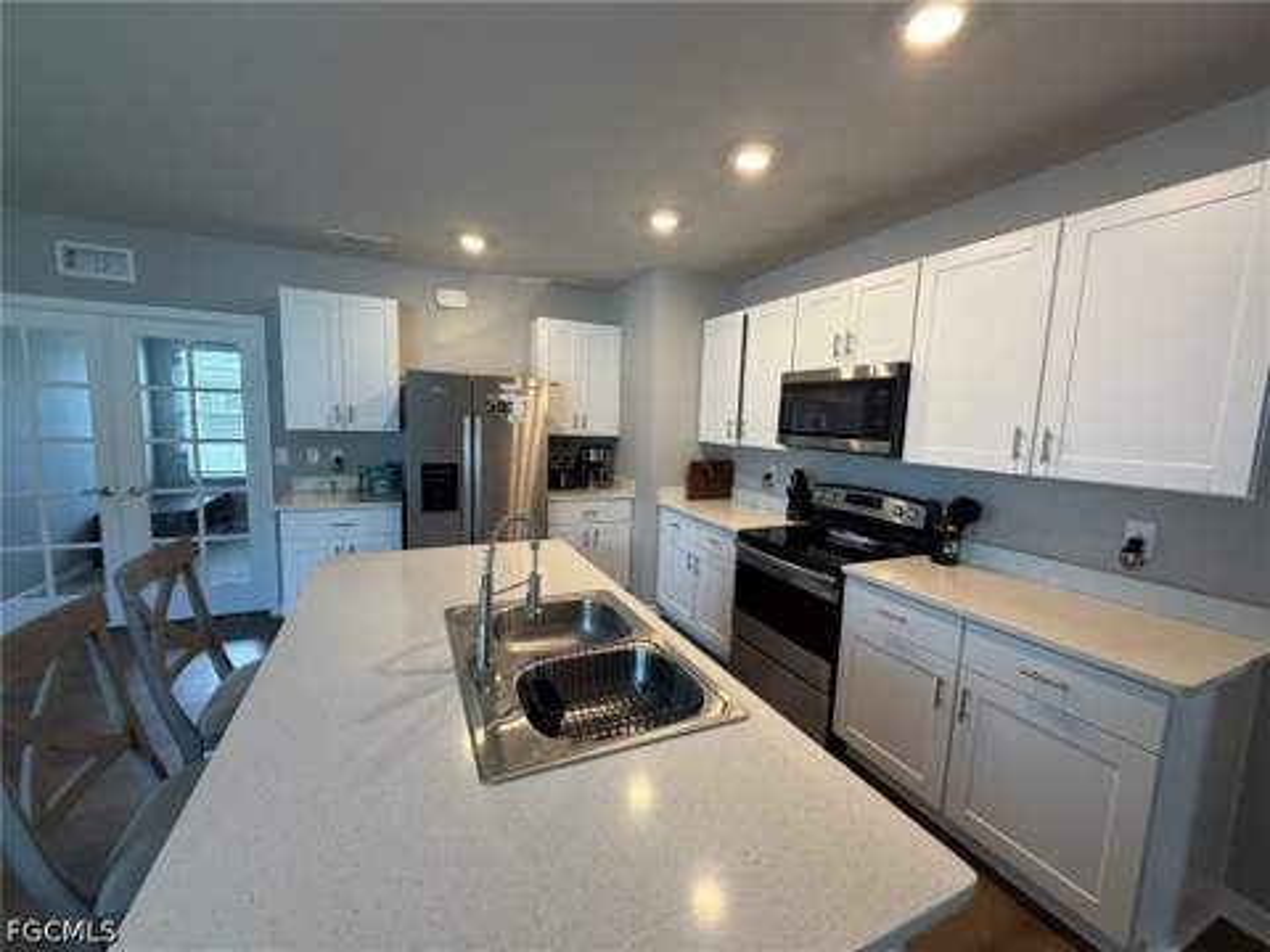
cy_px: 476
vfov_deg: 85.7
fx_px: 514
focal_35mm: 14
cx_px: 635
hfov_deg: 102.1
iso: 320
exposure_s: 1/120
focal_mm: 2.22
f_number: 2.2
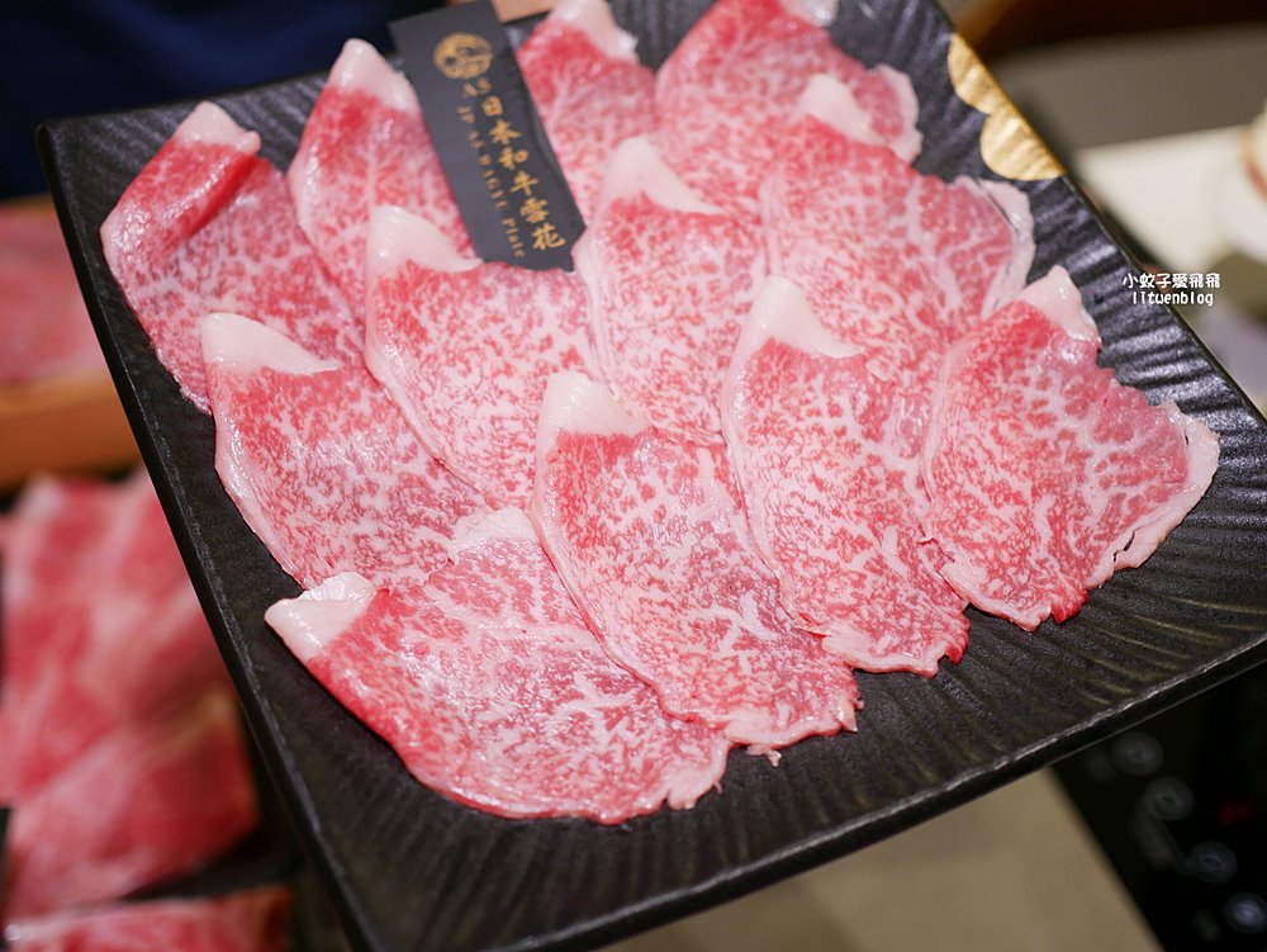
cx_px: 634
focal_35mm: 50
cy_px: 476
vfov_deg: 29.1
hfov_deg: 38.2
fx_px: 1831
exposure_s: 1/80
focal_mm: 25
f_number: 1.8
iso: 200
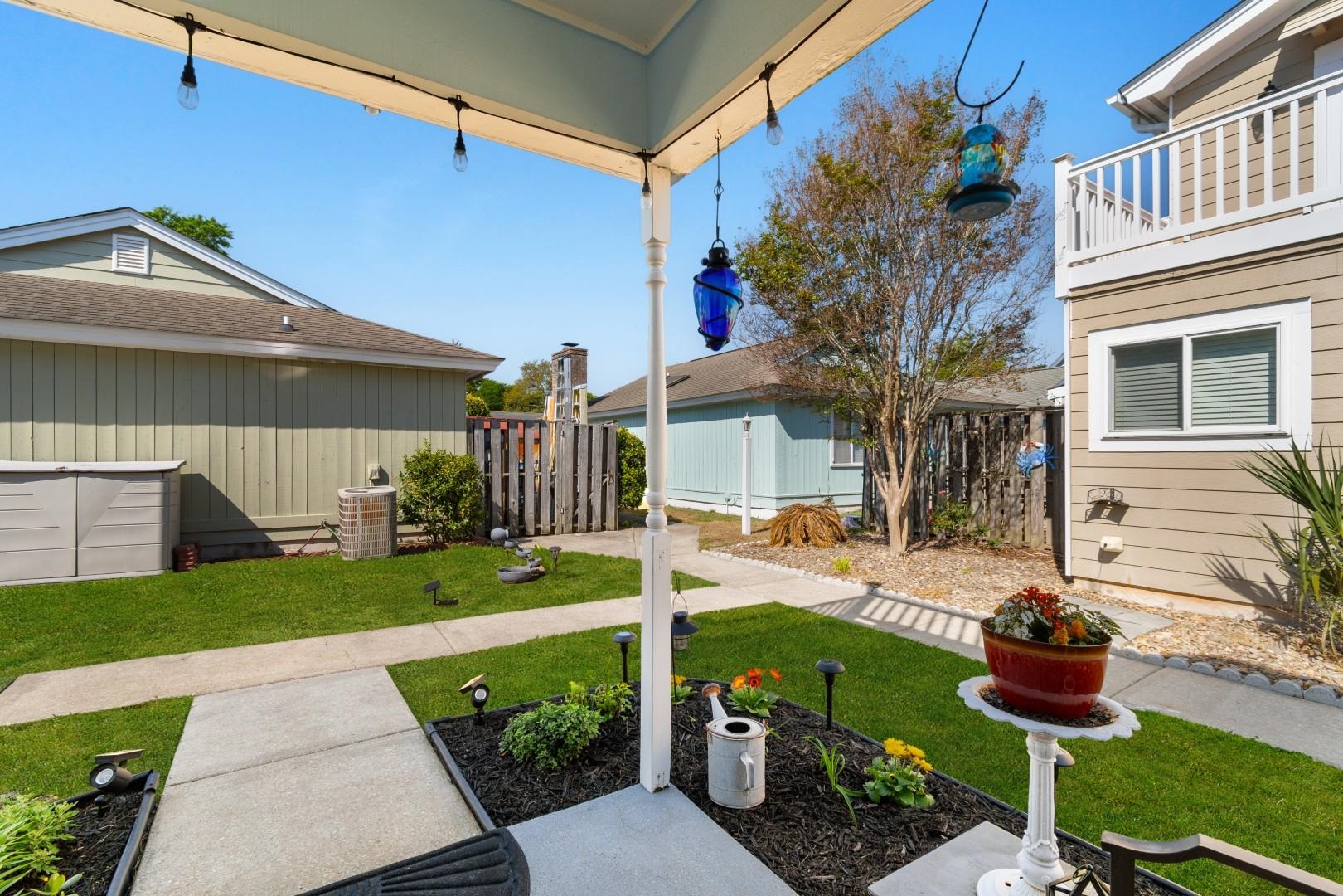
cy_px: 448
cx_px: 672
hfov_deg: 100.4
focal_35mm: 15
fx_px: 560
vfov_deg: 77.3
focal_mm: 10
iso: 100
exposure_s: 1/320
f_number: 9
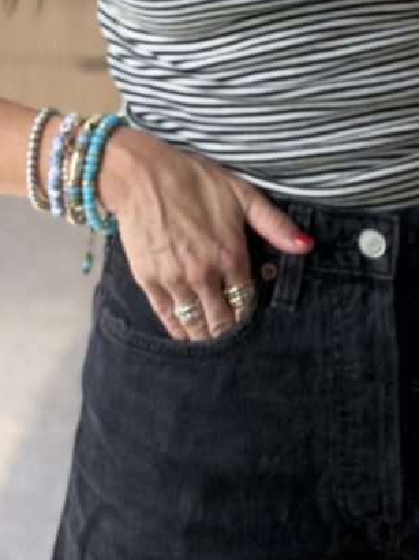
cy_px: -126
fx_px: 1939
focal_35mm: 120
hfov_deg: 12.3
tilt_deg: -17.9
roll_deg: +1.2
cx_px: 277
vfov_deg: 15.8
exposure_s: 1/121
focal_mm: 6.76
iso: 80
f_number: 1.78
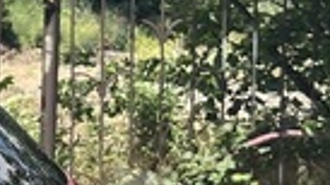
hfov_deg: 10.8
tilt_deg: -7.9
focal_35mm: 166
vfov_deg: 7.2
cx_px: -496
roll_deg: +1.0
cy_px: 245
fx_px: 1452
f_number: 1.6
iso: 50
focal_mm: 5.1
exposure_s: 1/1992
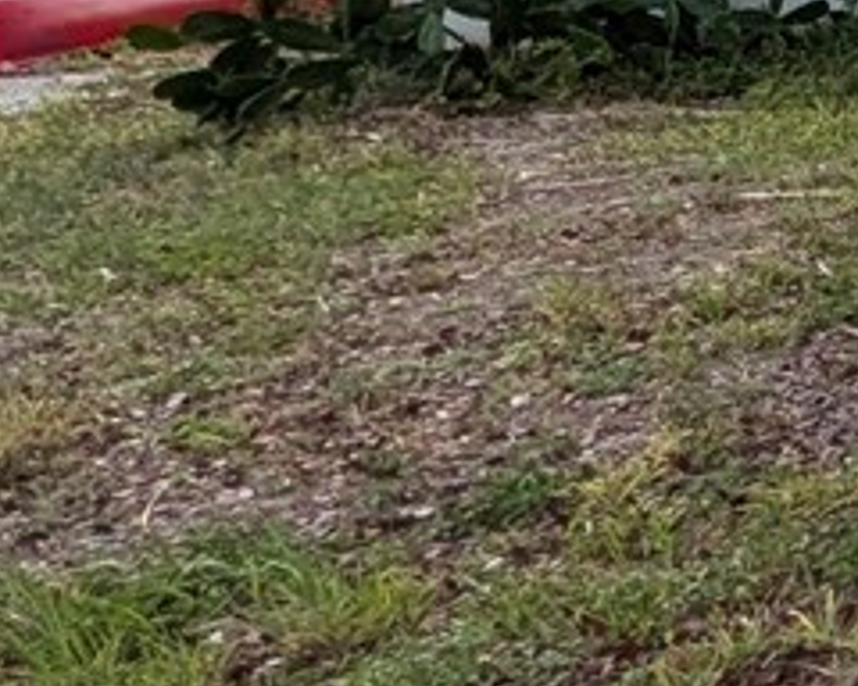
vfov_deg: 16.3
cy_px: -118
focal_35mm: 91
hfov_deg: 13.1
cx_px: 2267
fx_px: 2311
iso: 49
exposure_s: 1/2833
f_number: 2.2
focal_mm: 1.85
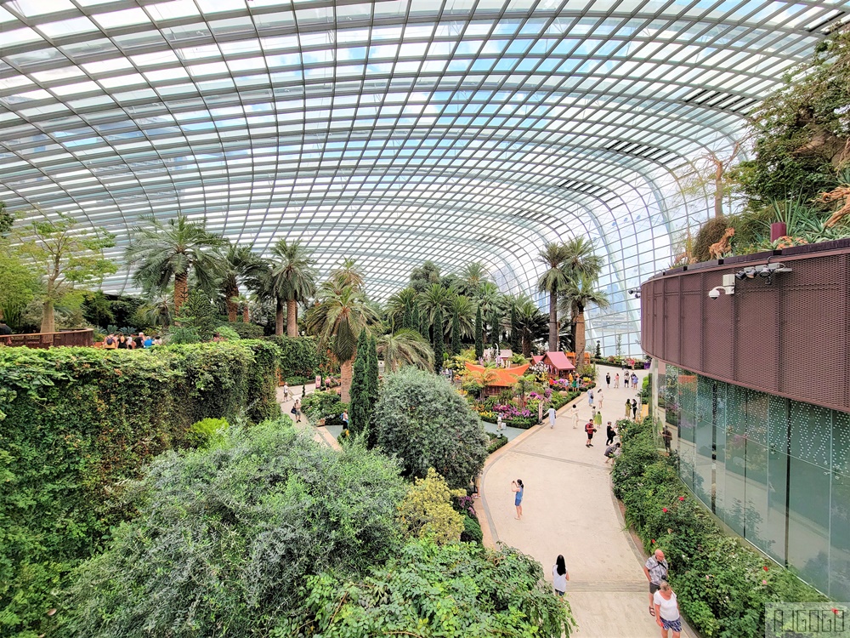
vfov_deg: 89.9
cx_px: 425
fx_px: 319
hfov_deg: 106.2
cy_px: 319
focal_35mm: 13
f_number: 2.2
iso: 50
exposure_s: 1/298
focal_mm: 2.2
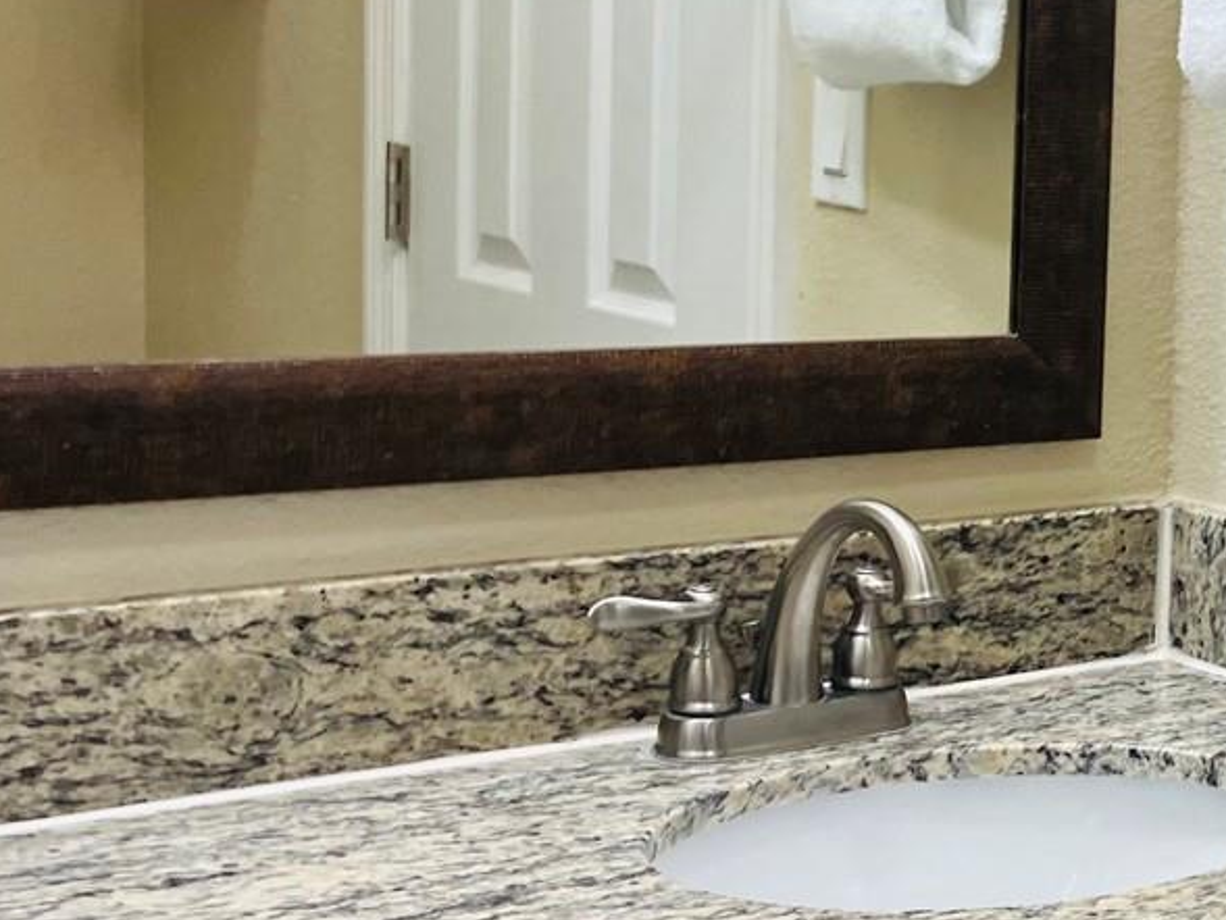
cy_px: 458
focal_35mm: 76
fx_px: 2692
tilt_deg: -6.5
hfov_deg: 22.8
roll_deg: -2.8
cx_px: 1609
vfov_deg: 19.4
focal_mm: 3.99
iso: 50
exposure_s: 1/60
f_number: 1.8
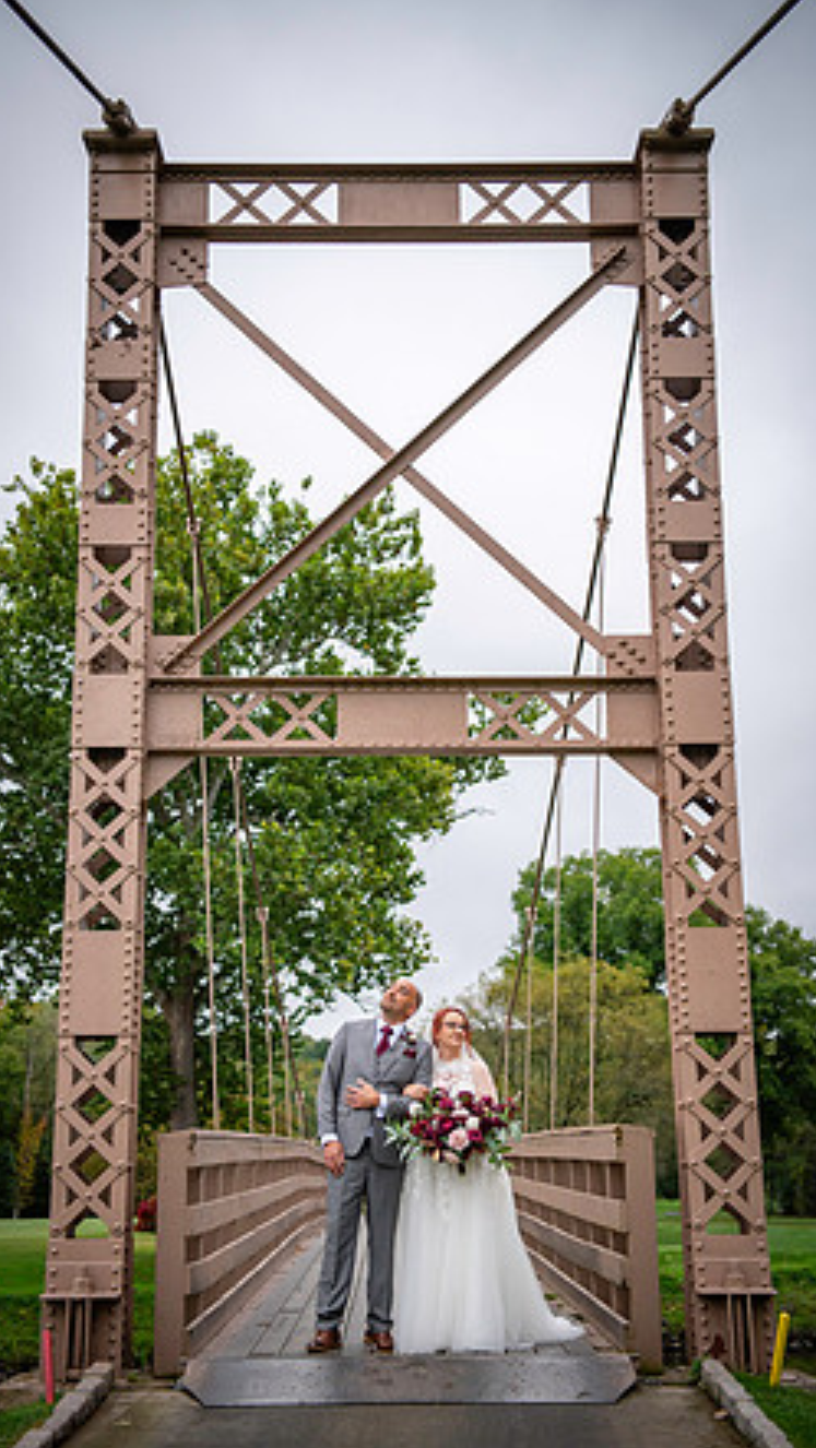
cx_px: 392
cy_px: 721
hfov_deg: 24.5
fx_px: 1883
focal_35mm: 49
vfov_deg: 42.1
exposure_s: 1/3200
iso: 800
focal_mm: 46
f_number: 2.8
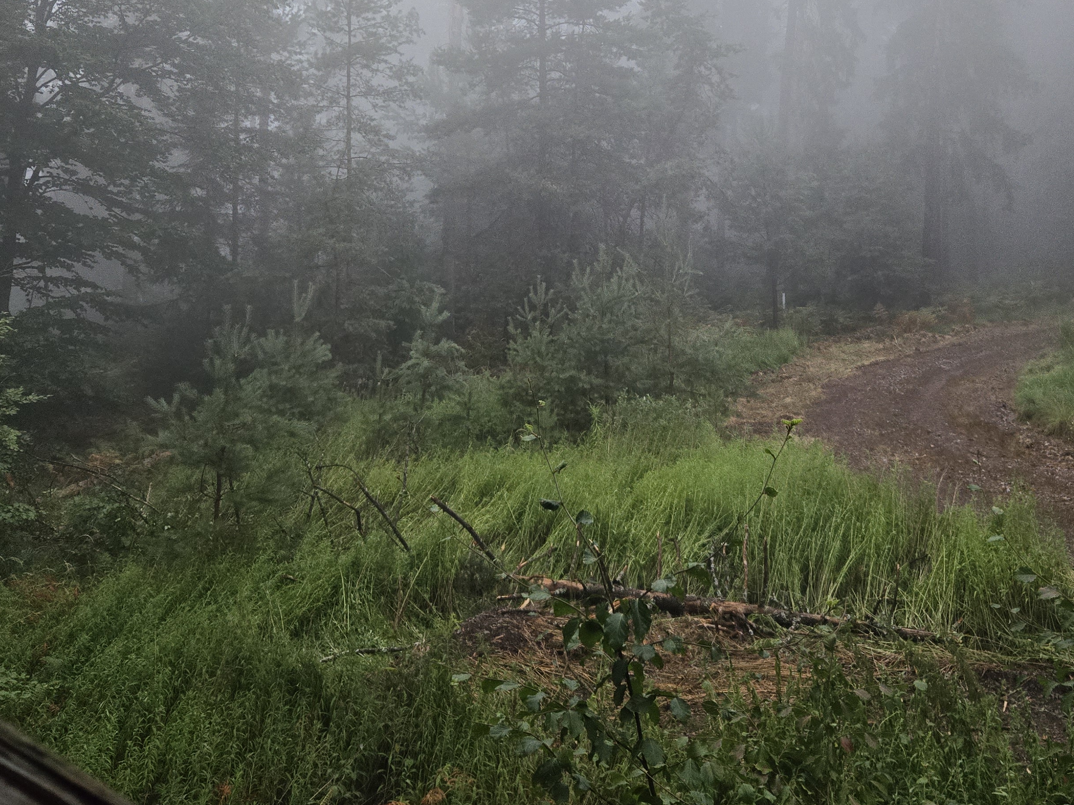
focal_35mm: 38
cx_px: 651
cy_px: 201
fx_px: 1179
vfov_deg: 36.8
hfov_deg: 48.6
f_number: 1.8
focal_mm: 5.4
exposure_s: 1/120
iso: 640
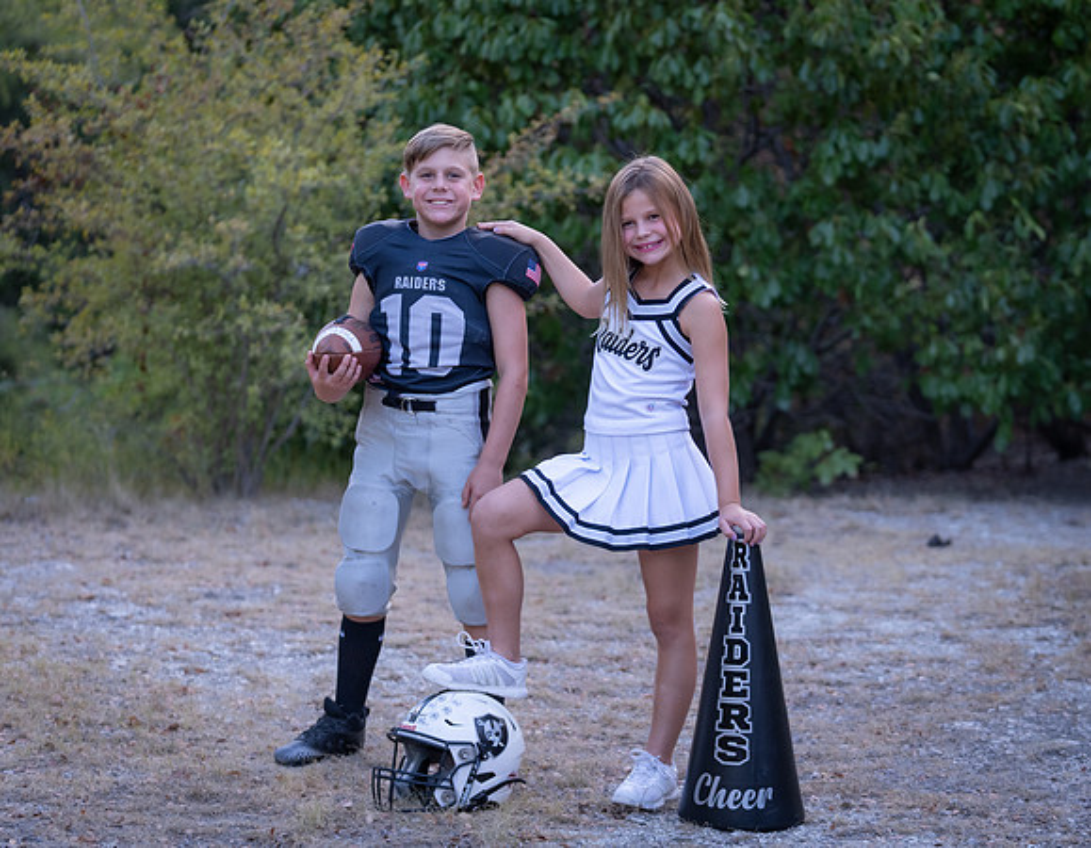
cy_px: 439
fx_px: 3294
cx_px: 589
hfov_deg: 18.8
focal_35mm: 103
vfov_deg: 14.7
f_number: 2.8
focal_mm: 90
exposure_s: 1/320
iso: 640
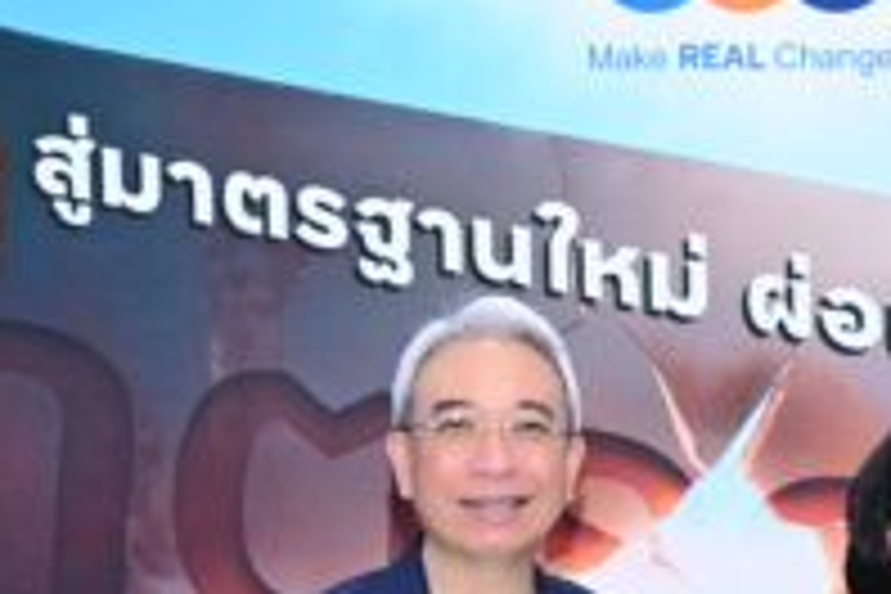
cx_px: 686
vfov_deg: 11.5
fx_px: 2896
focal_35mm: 117
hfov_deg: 17.4
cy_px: 704
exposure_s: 1/160
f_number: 4.5
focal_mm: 39
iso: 2500
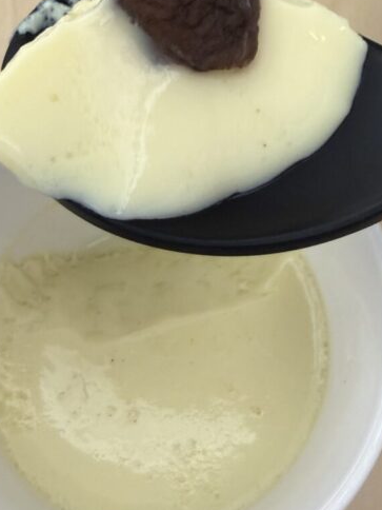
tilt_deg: -60.6
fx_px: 809
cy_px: 170
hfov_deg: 26.6
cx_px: 187
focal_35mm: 55
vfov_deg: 34.6
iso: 200
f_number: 2.2
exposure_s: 1/120
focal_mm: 2.22
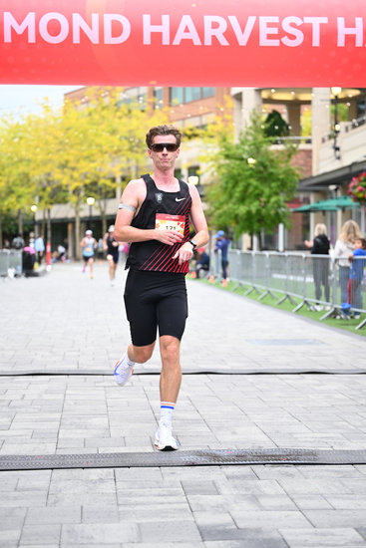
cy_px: 274
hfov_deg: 19.5
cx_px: 183
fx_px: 1067
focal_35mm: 70
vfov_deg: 28.8
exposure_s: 1/1250
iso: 1600
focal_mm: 70
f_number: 2.8
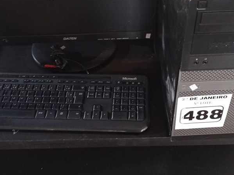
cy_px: 35
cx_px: 125
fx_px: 324
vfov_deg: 29.5
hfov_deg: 39.7
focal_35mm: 48
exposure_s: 1/15
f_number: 1.79
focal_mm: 4.7
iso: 800
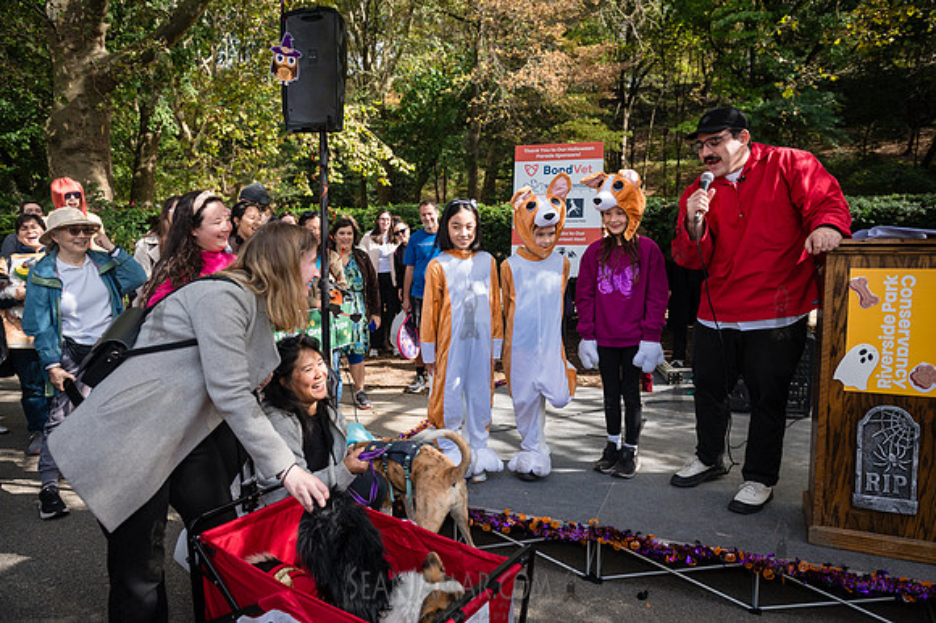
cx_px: 468
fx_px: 624
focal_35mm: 24
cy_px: 312
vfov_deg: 53.1
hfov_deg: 73.8
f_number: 4
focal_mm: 24
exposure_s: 1/2000
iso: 1000
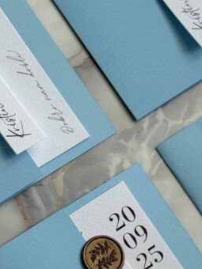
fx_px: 879
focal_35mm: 113
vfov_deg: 17.2
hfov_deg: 13.0
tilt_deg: -76.8
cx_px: 34
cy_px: 243
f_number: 1.78
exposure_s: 1/215
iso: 50
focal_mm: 6.76
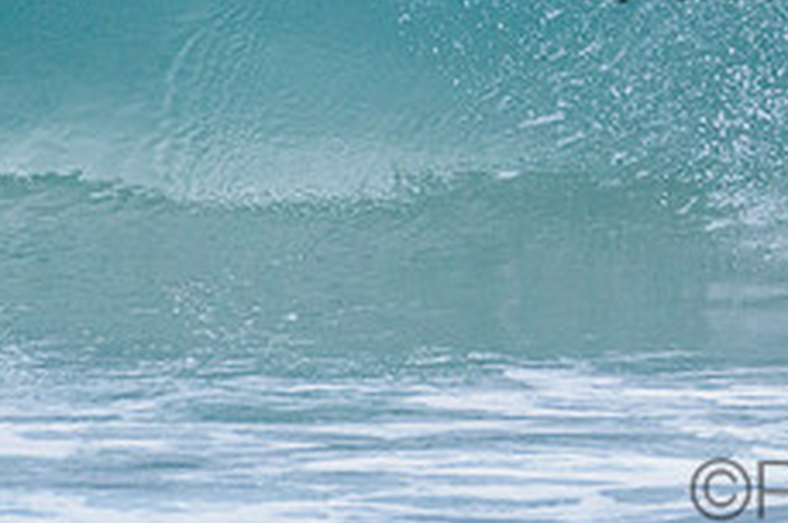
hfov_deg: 1.3
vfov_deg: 0.9
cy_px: -31
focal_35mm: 1555
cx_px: 1088
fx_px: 33989
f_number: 5.6
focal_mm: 500
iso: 1800
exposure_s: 1/2000
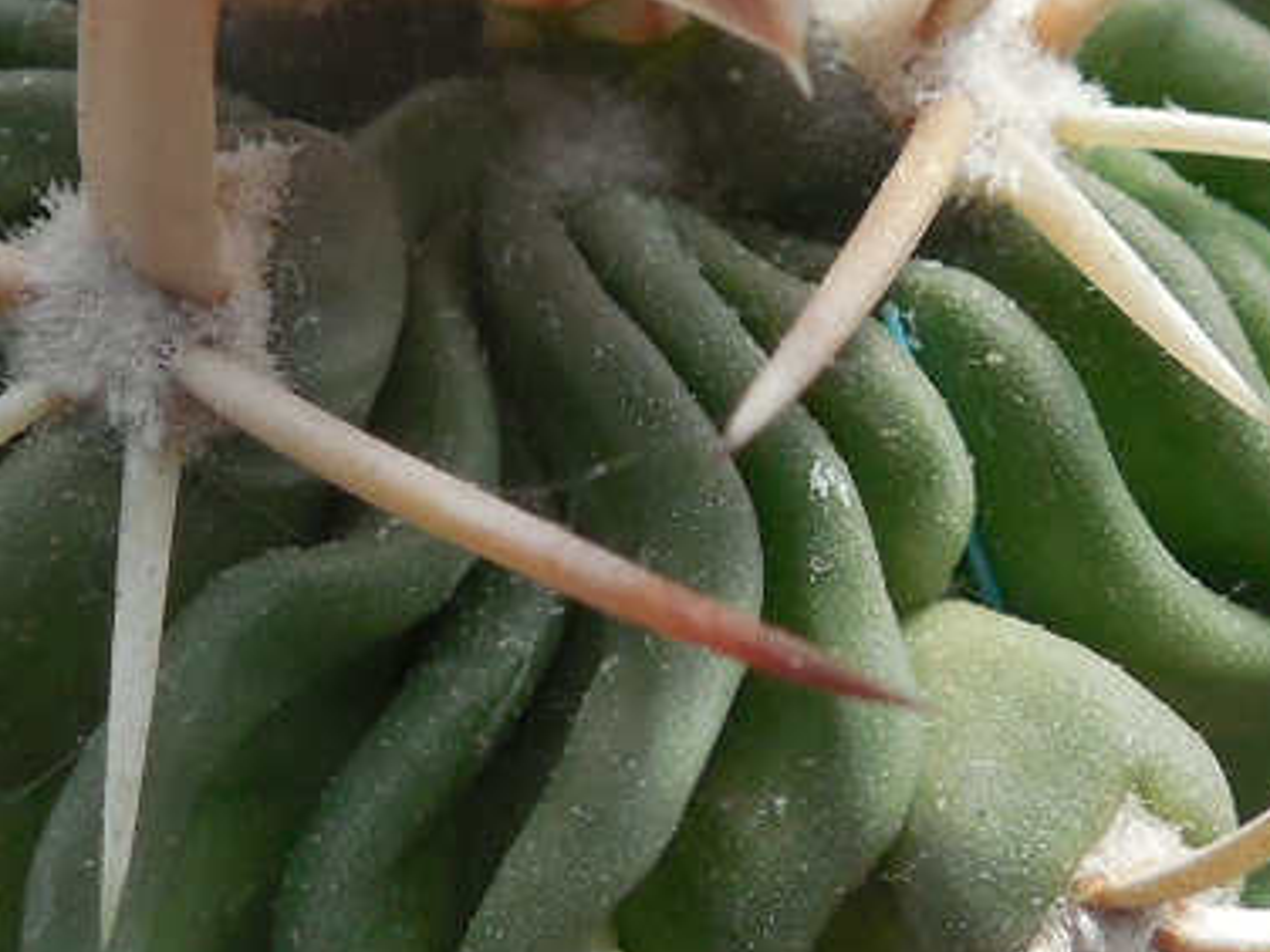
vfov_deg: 11.2
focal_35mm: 132
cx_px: 321
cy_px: 182
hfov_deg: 14.9
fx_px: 4843
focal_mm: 5.6
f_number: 3.6
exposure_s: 1/500
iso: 125
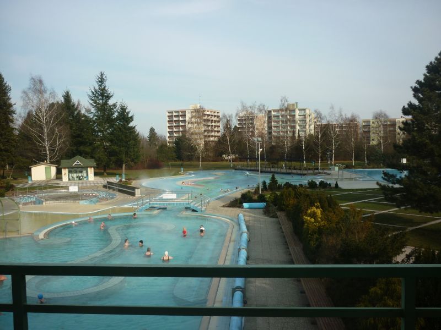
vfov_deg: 42.9
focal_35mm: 33
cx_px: 220
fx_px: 420
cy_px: 165
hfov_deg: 55.4
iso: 80
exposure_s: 1/800
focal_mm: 5.5
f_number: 2.8
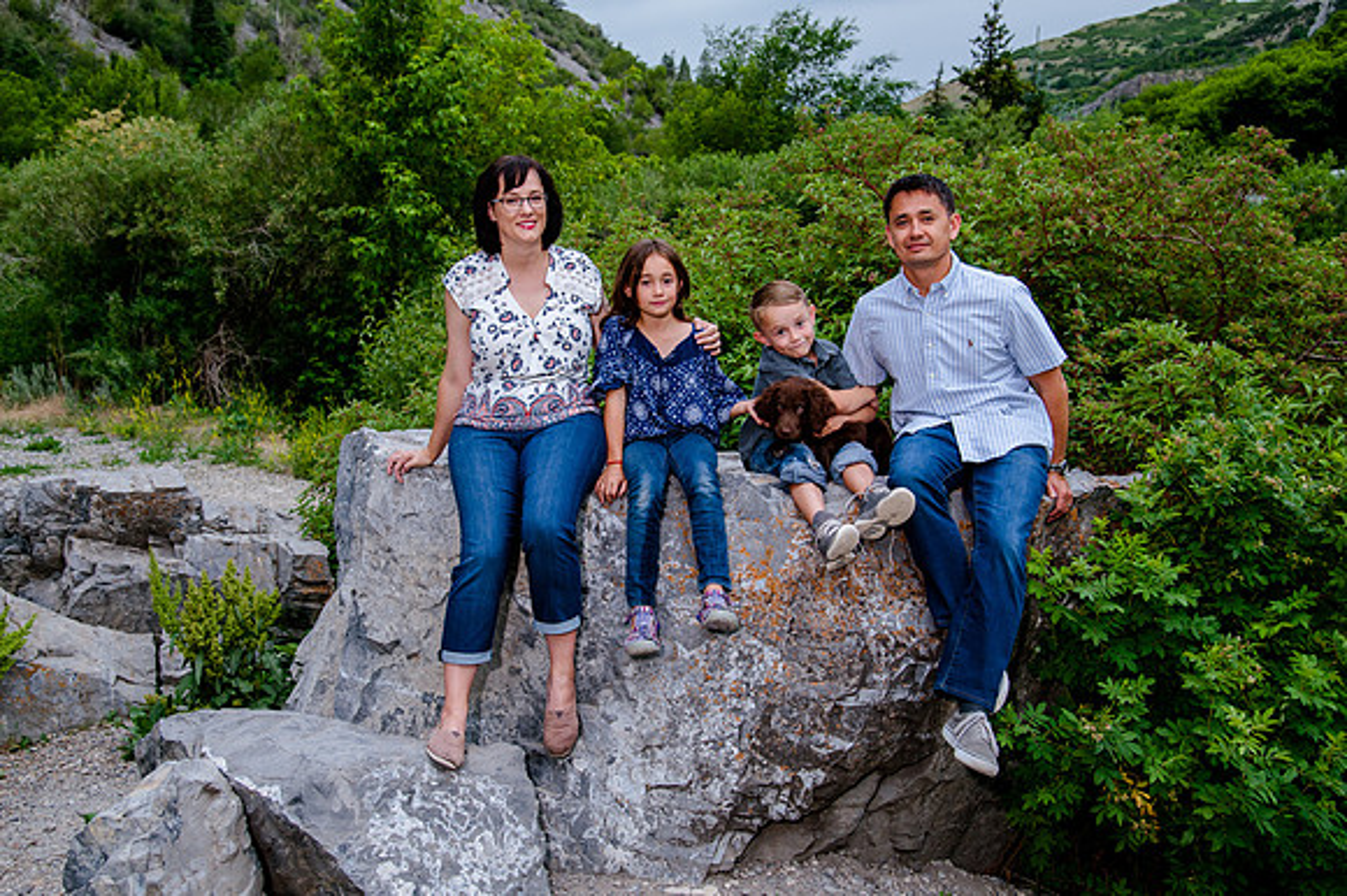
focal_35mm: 38
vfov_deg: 35.0
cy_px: 430
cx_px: 646
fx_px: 1419
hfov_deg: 50.8
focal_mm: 35
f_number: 5
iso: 400
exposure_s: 1/250
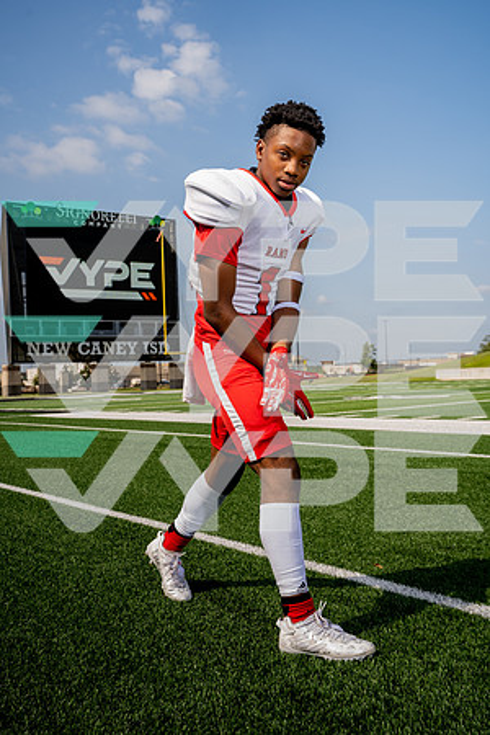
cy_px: 368
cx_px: 245
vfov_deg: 49.6
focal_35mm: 39
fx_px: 796
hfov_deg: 34.2
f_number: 7.1
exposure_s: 1/250
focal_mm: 39
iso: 100
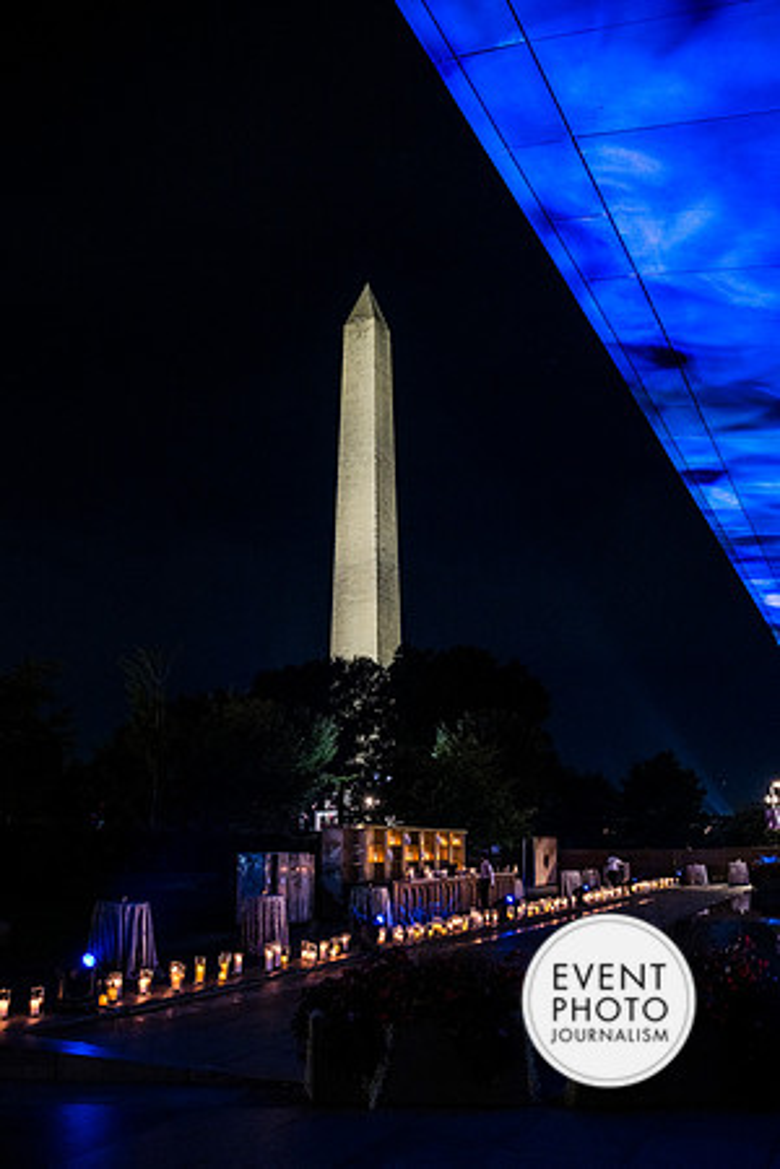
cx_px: 390
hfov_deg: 46.4
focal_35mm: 28
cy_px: 584
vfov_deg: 65.5
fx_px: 910
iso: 800
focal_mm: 28
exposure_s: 1/40
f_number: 3.2
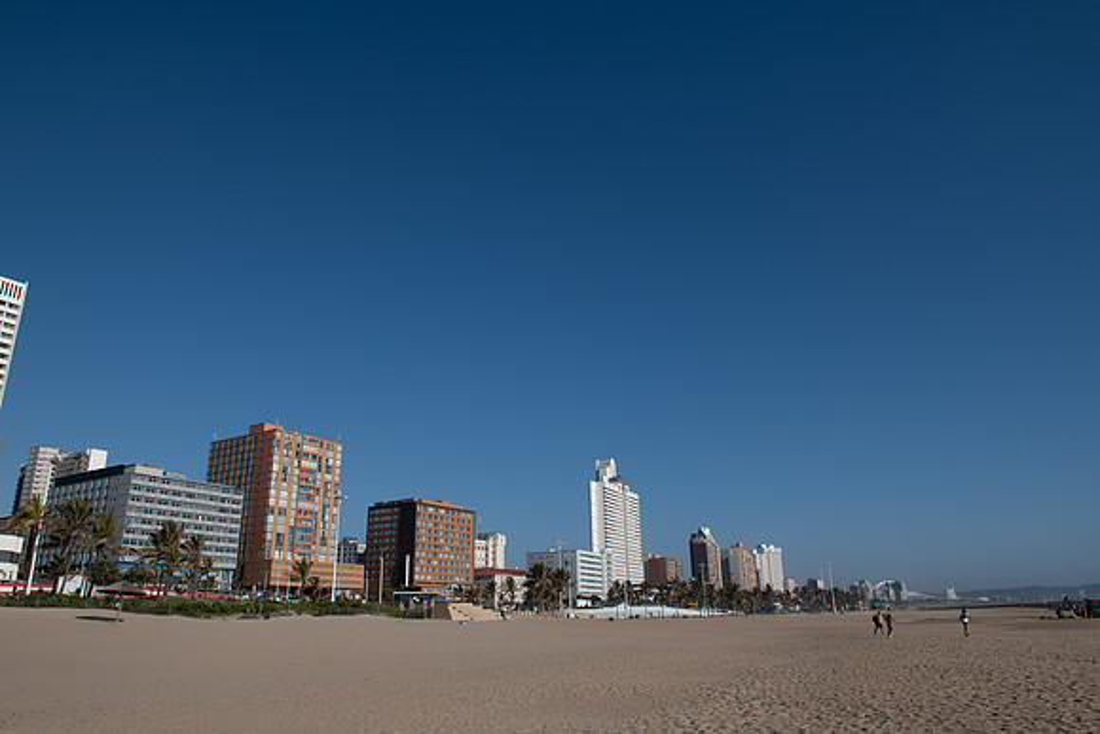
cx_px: 550
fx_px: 733
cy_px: 367
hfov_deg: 73.7
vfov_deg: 53.2
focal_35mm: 24
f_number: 10
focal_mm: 24
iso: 125
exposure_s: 1/500
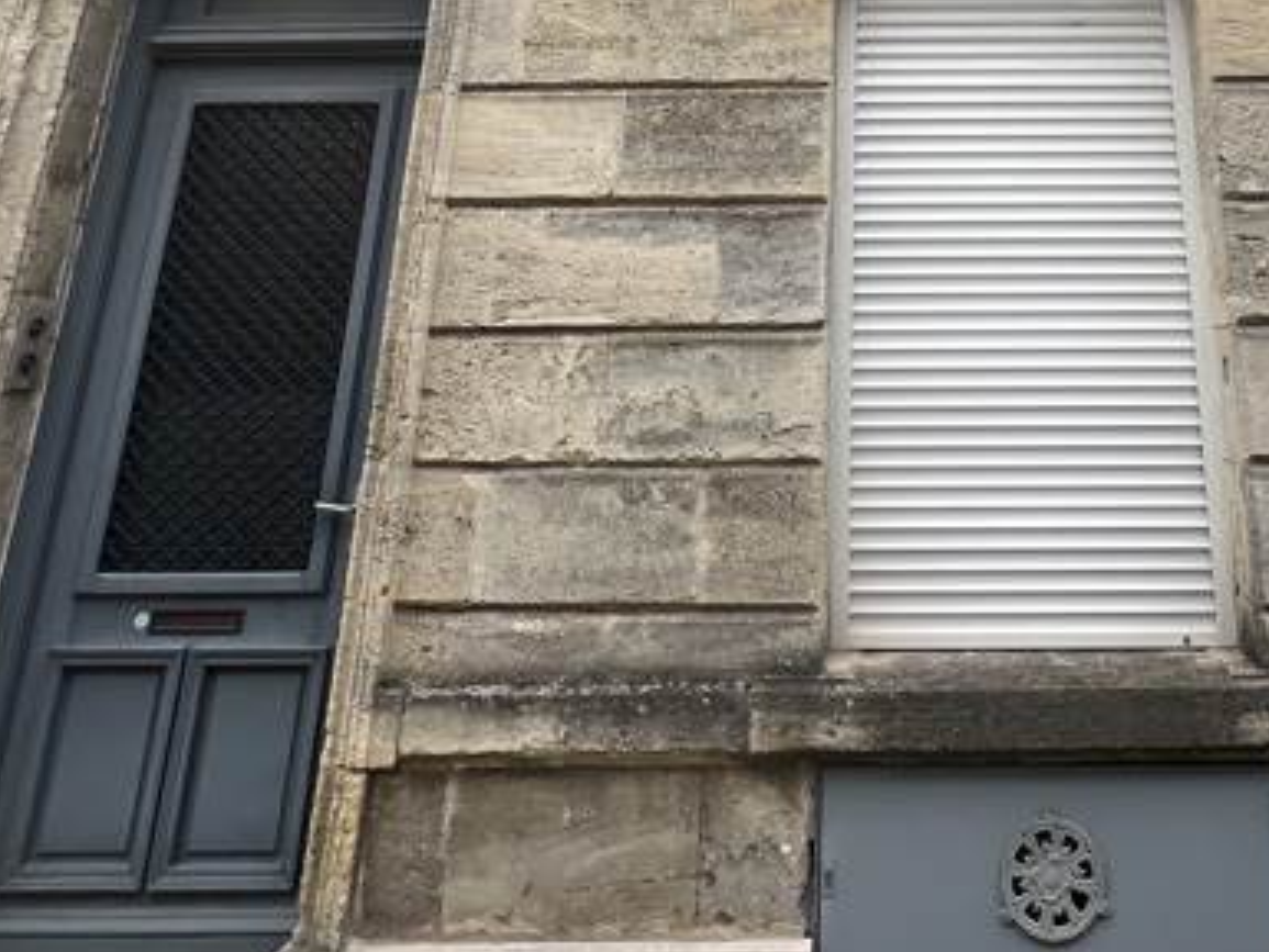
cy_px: 30
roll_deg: +0.7
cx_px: 933
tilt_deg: +16.6
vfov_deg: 44.7
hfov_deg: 62.0
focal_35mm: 27
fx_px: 990
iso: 32
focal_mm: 1.57
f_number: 1.8
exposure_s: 1/641
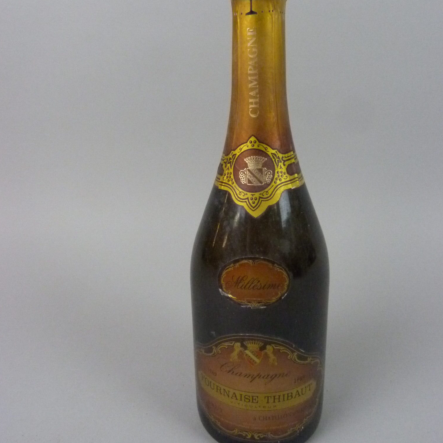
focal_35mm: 30
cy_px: 206
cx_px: 223
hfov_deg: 54.0
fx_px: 434
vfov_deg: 54.0
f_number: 2.8
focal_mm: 4.5
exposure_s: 1/100
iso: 800
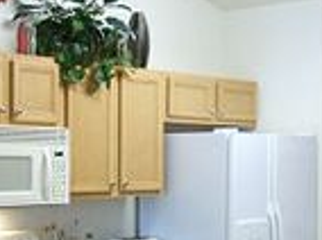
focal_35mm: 91
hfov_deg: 21.6
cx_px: 138
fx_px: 845
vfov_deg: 15.9
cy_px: 231
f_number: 2.8
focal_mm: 5.8
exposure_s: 1/15
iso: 140
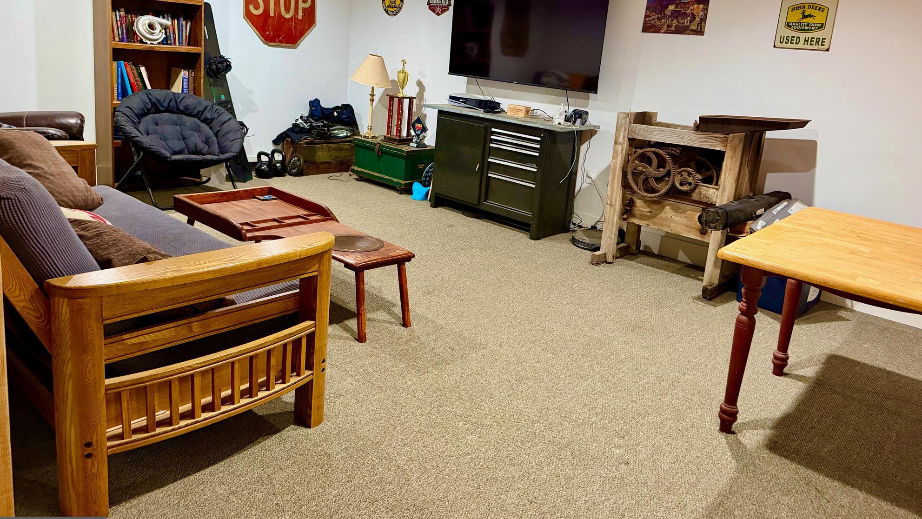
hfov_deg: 69.9
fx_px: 660
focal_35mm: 27
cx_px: 466
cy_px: 198
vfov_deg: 42.6
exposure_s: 1/60
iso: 640
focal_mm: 6.76
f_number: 1.78
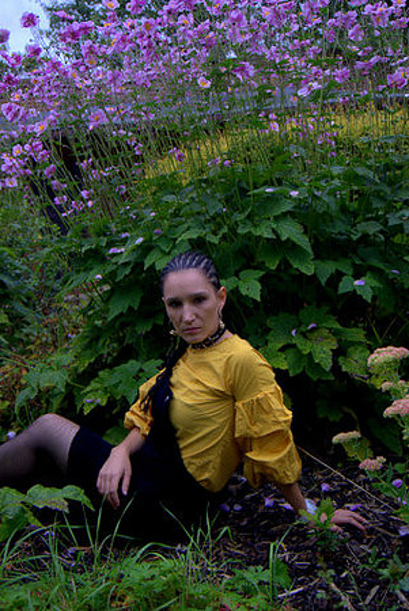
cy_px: 306
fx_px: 663
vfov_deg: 49.5
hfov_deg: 34.3
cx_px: 204
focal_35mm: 39
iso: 100
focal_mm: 26
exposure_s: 1/160
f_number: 4.5
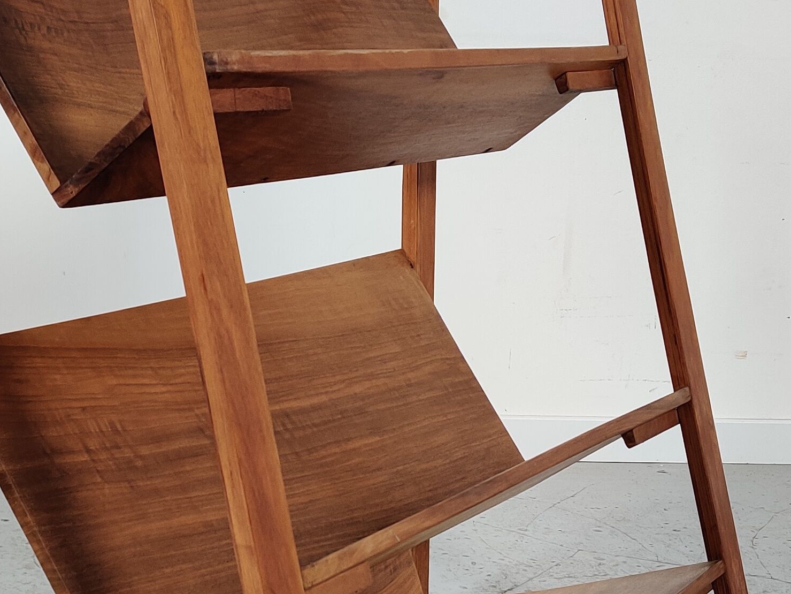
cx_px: 270
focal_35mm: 73
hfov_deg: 26.5
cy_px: 382
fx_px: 1669
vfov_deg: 20.1
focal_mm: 4.75
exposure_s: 1/100
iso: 160
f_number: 1.65
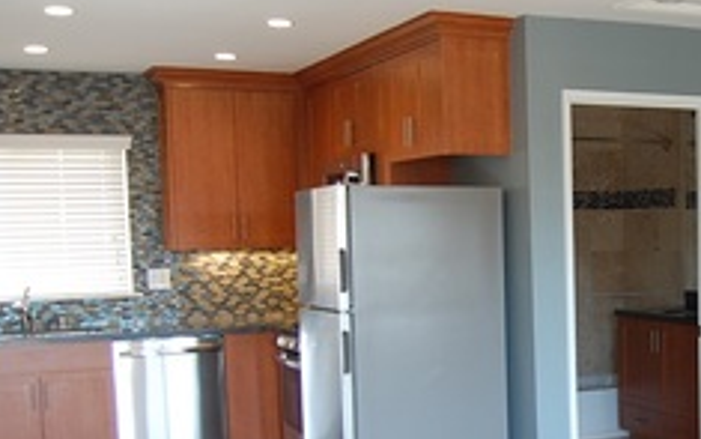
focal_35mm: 60
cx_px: 665
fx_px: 1147
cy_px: 352
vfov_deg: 21.4
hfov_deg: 31.9
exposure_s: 1/60
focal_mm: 18
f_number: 4
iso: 400
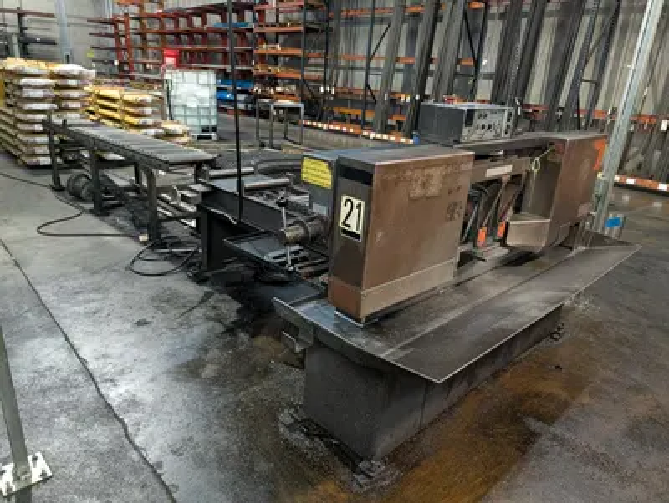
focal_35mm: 24
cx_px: 334
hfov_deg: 71.5
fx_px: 464
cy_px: 252
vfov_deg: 56.9
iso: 1425
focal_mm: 6.9
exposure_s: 1/120
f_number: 1.68
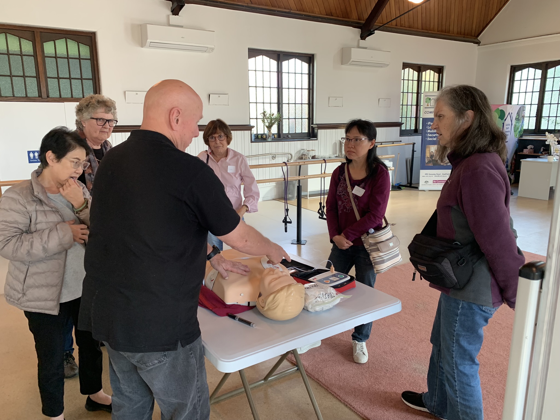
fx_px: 421
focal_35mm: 26
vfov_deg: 53.1
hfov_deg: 67.3
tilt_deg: -12.2
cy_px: 210
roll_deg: +0.3
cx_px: 280
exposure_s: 1/50
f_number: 1.8
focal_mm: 4.25
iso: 125
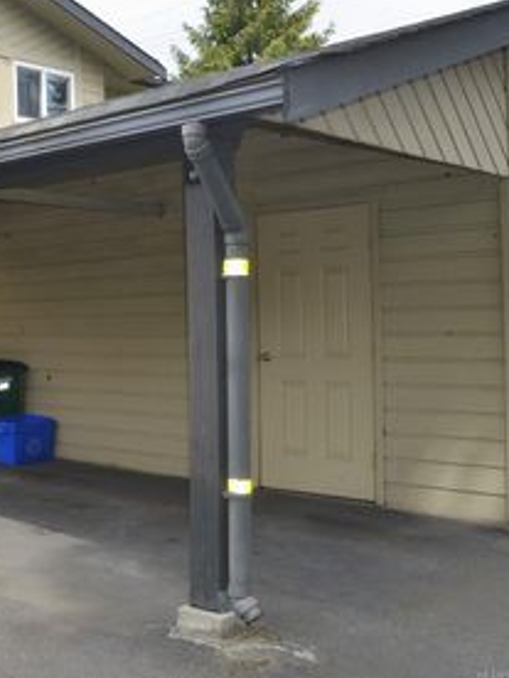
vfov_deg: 40.3
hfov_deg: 27.8
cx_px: -69
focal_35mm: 47
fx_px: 921
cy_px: 276
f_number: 6.3
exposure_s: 1/250
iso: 100
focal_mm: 18
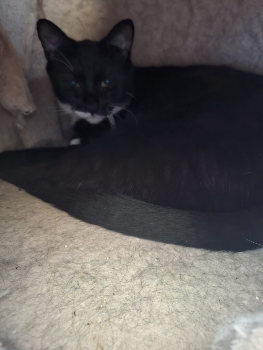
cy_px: 175
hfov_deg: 58.9
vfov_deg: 73.9
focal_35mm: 23
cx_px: 132
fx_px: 233
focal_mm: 5.54
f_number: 1.8
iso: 1250
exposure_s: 1/17
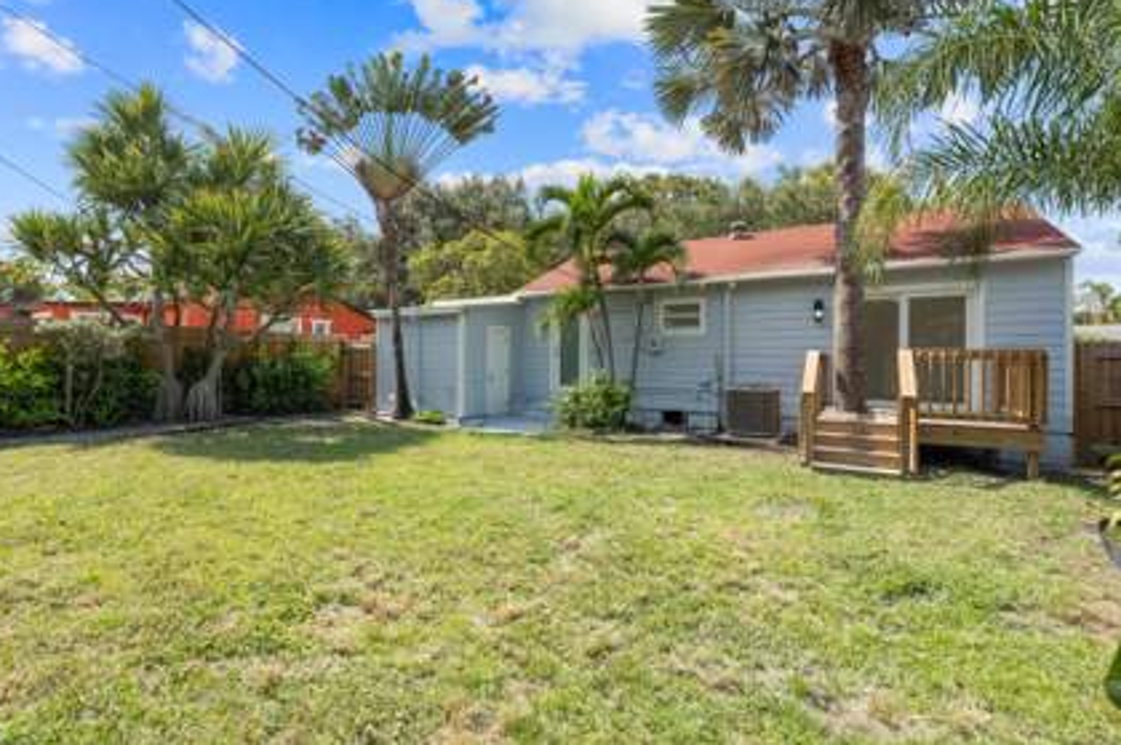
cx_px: 483
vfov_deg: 73.6
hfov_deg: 96.2
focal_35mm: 16
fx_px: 498
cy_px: 367
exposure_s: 1/320
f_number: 9
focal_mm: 14
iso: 250
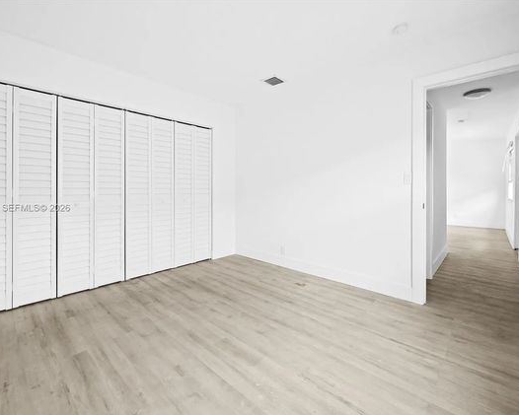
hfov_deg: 93.1
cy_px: 208
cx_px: 262
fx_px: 246
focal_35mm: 16
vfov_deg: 80.4
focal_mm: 14
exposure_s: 1/13
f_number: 8
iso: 2500
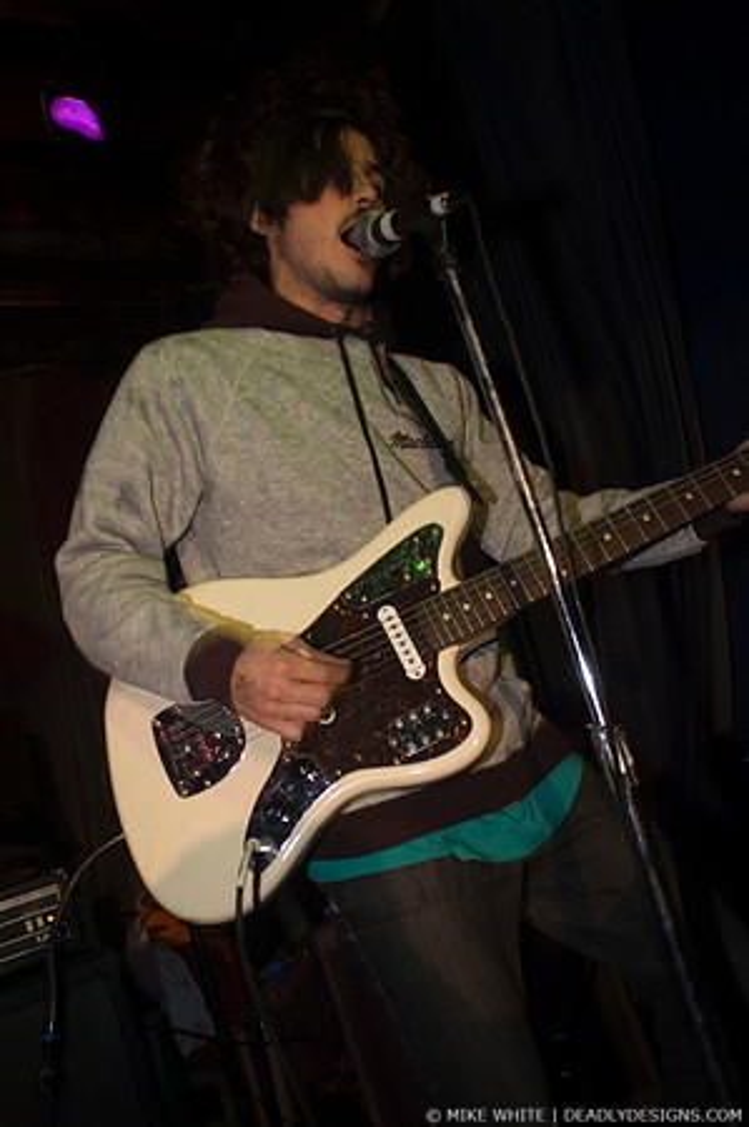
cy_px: 564
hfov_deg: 43.5
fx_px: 938
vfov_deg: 62.0
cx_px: 374
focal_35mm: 30
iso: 800
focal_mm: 20
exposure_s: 1/30
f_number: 2.8
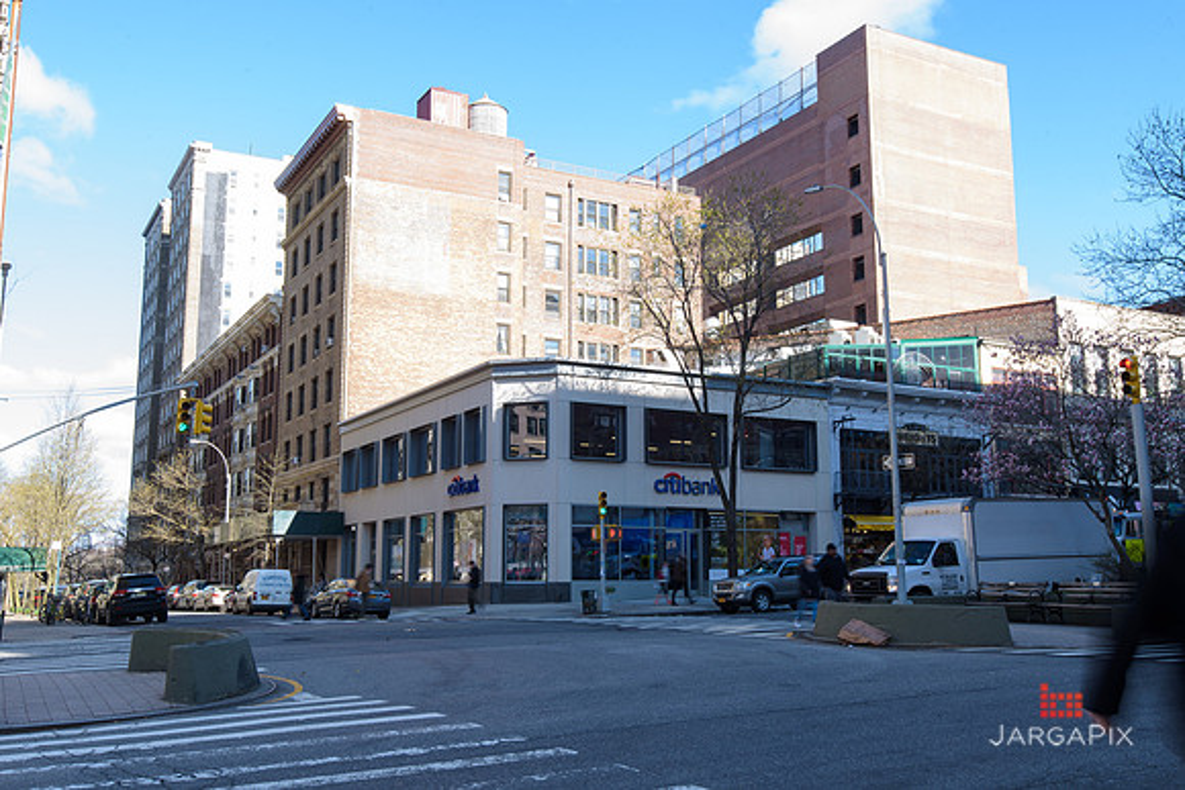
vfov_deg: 37.9
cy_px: 395
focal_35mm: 35
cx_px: 592
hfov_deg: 54.4
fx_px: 1152
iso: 50
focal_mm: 35
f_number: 16
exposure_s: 1/6
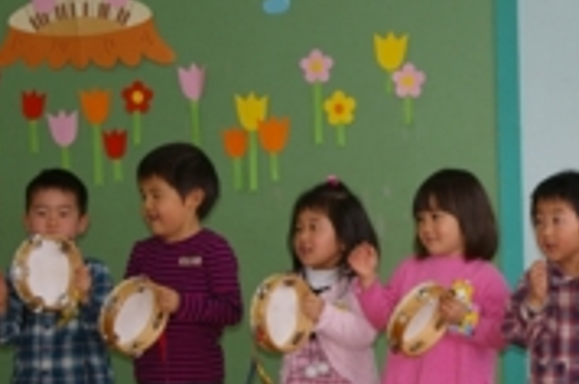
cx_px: 459
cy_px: 257
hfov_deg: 15.9
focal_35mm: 128
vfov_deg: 10.7
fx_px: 2055
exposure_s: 1/60
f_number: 4.5
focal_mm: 38
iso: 200
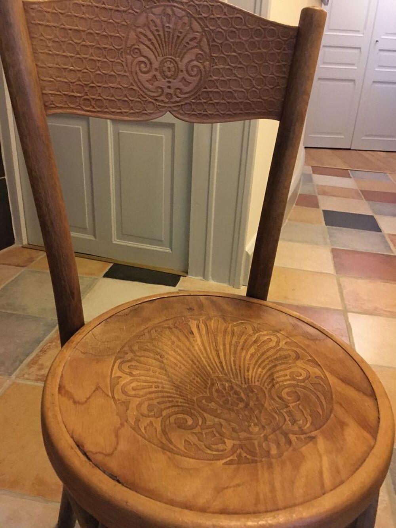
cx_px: 198
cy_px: 264
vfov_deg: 61.7
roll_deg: -2.4
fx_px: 442
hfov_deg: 48.2
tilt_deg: -26.7
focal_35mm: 29
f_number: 2.2
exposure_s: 1/17
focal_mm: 4.15
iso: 320
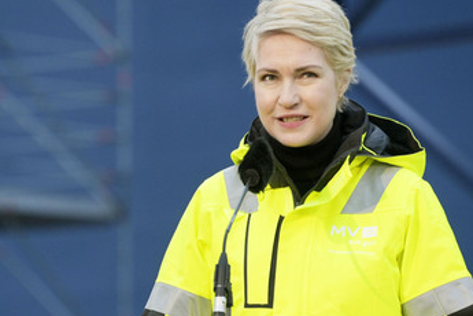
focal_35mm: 392
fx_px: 5150
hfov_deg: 5.3
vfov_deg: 3.5
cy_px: 177
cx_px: 242
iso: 4000
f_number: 6.3
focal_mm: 300
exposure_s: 1/640
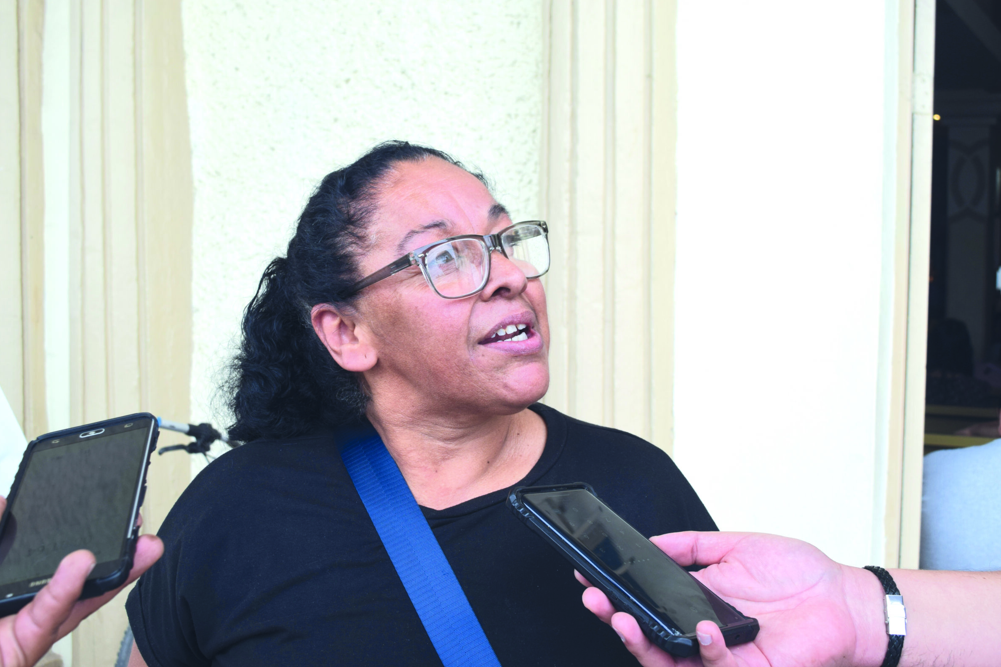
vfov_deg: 31.9
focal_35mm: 42
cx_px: 480
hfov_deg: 46.4
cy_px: 351
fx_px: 1168
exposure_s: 1/250
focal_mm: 26
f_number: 8
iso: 220
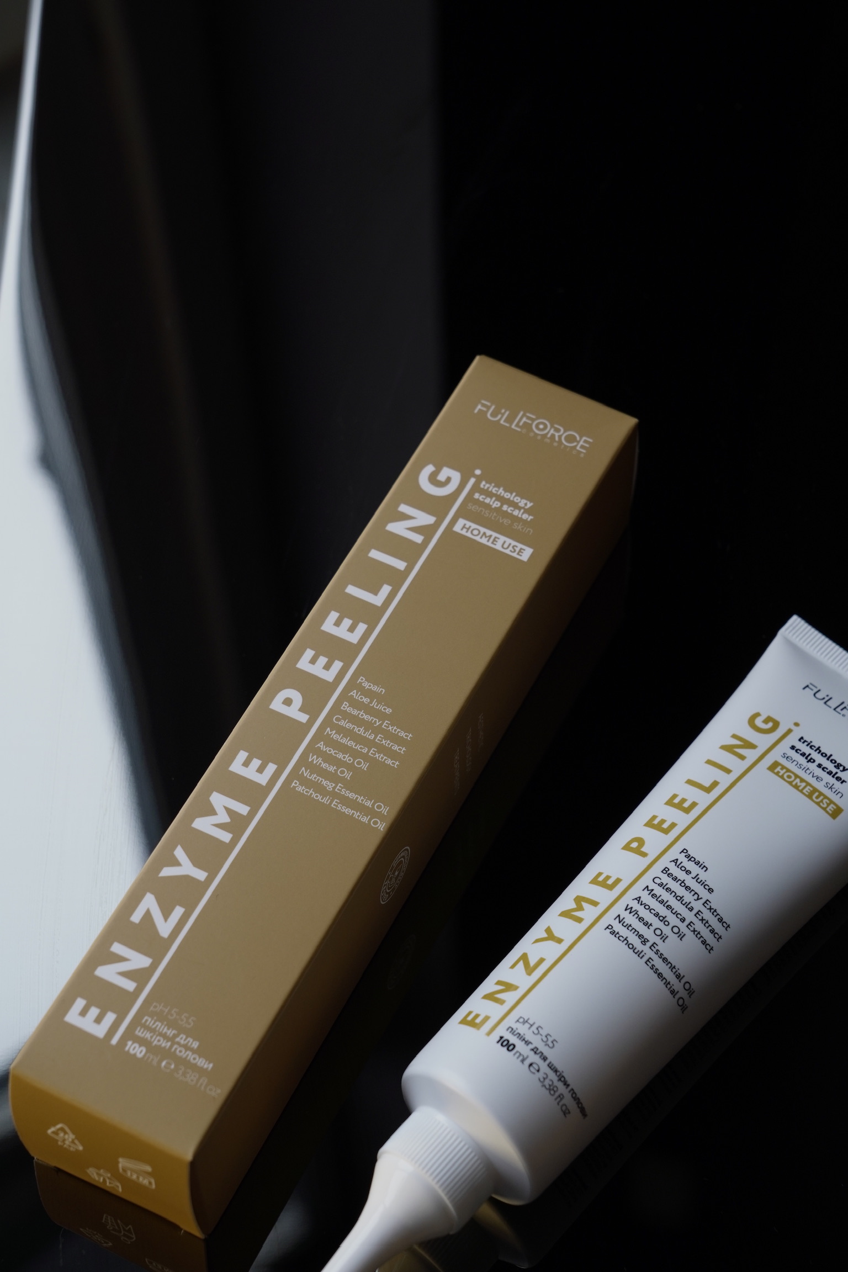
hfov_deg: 18.2
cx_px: 424
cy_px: 636
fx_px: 2650
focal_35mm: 75
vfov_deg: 27.0
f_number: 6.7
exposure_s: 1/60
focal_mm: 50
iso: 250
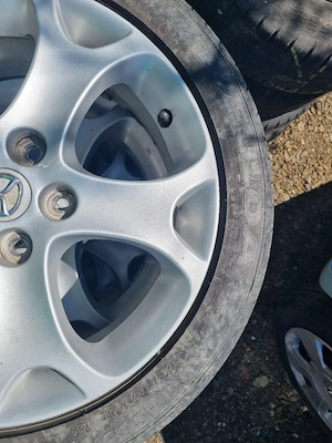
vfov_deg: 67.3
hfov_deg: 53.1
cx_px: 166
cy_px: 222
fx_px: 332
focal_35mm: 26
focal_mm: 5.4
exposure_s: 1/5000
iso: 50
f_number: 1.8
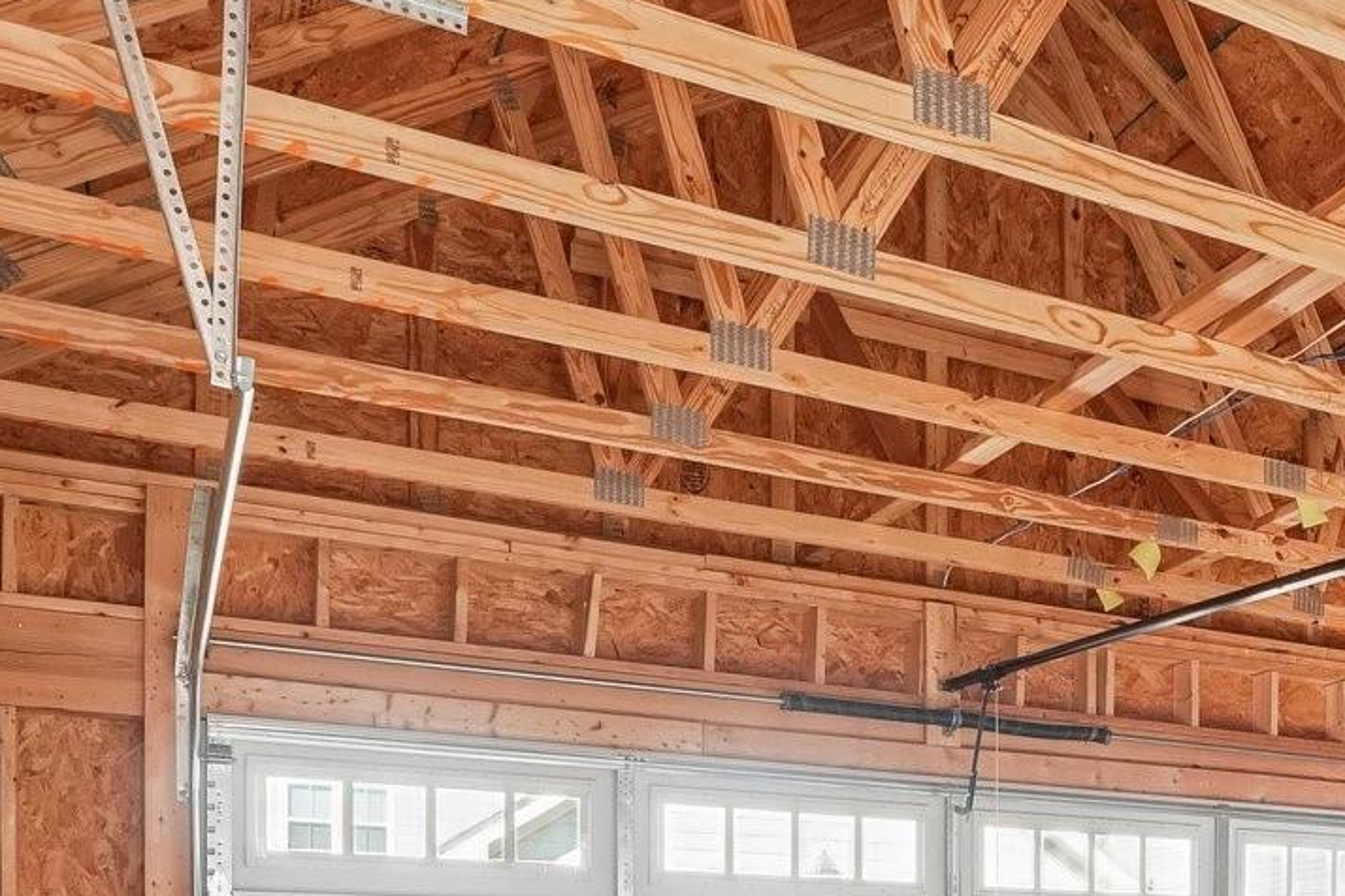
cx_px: 1138
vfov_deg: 27.8
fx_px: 1606
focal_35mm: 43
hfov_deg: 42.7
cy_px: 1038
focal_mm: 10
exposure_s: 1/10
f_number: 8
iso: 400
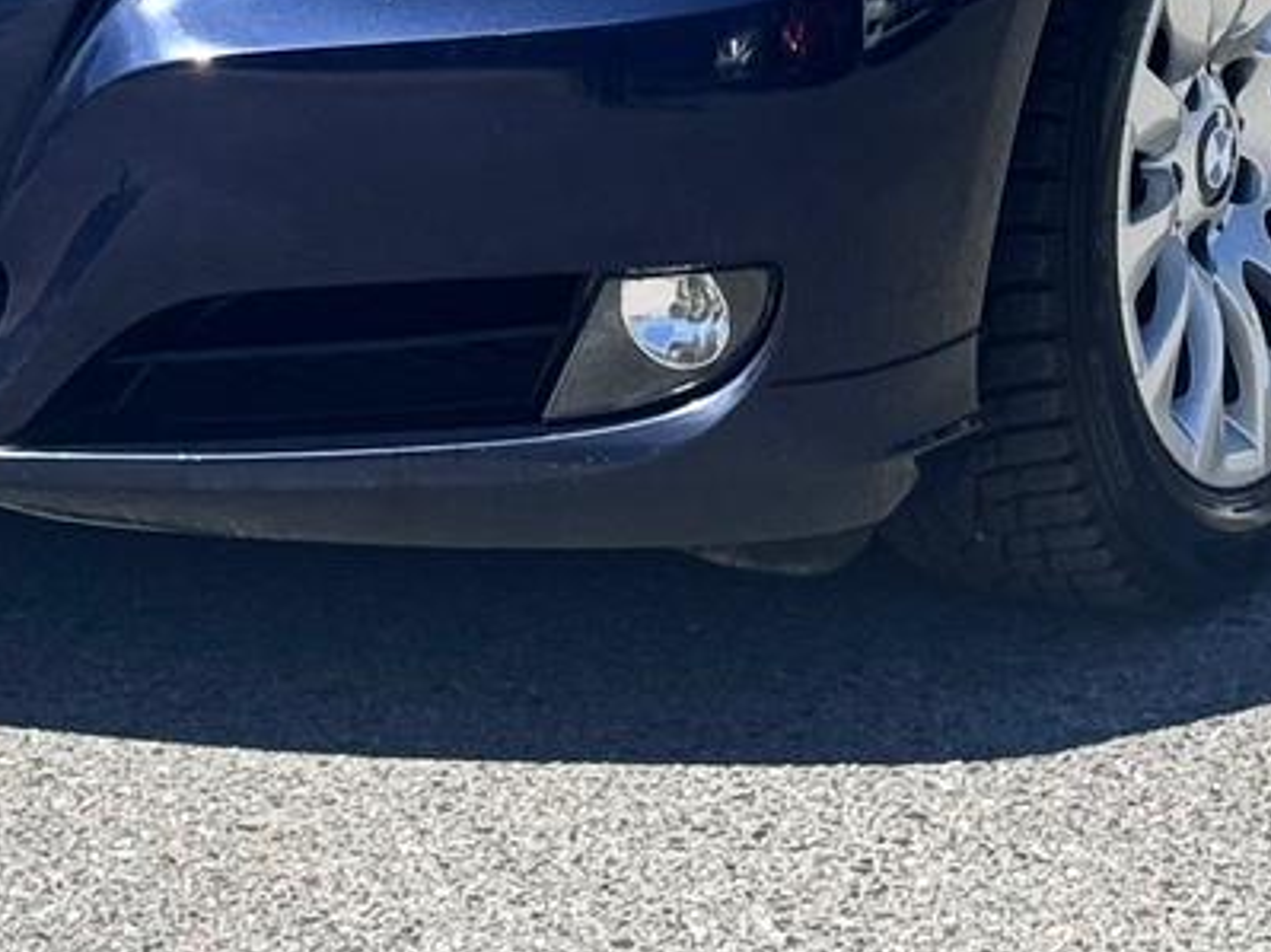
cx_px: 736
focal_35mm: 154
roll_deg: +0.4
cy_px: -452
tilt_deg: -9.8
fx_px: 5653
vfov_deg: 9.4
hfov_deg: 12.8
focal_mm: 6.76
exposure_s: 1/1597
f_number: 1.78
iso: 64
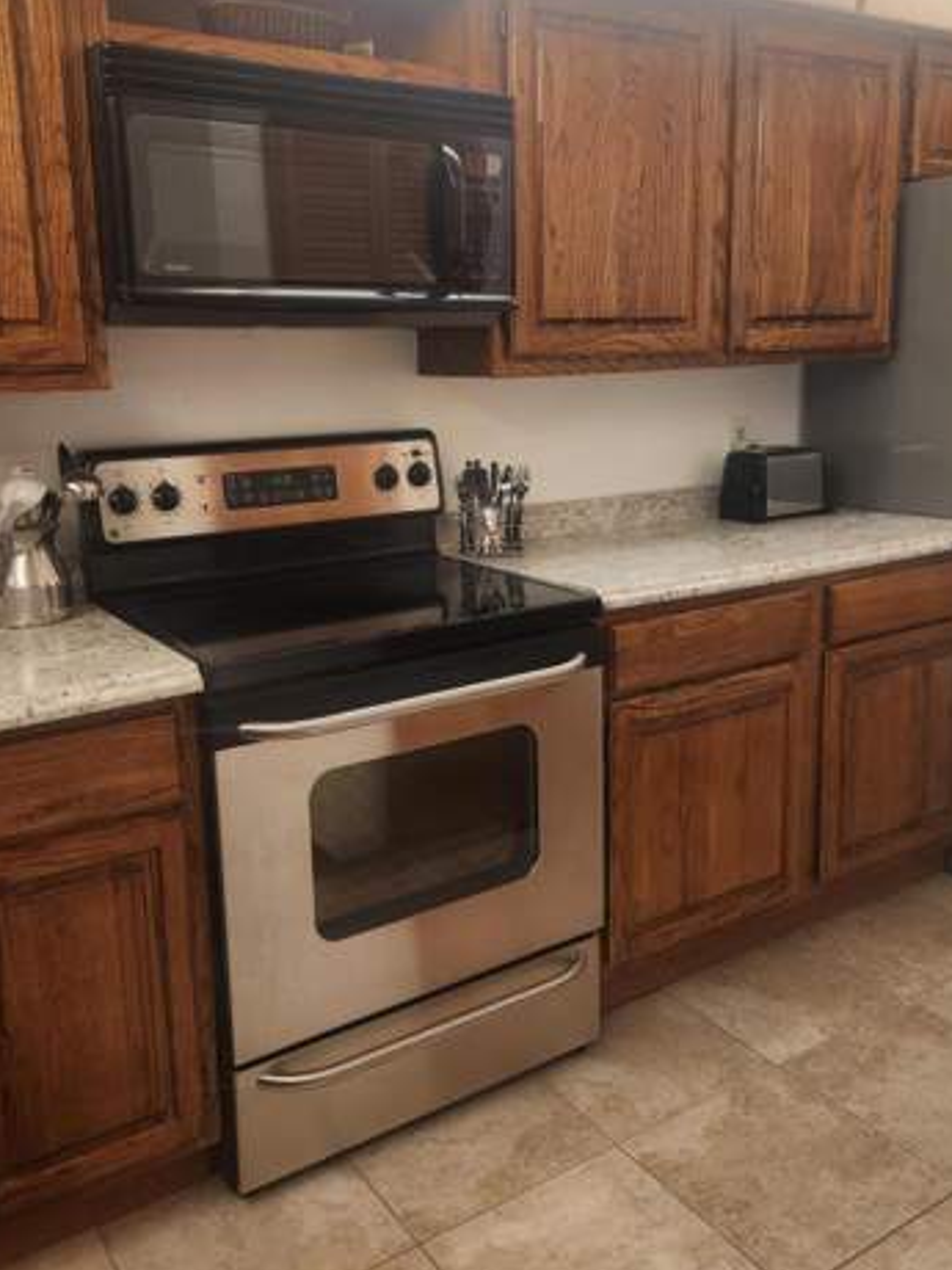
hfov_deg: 44.1
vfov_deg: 56.7
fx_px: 1173
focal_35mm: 32
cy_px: 585
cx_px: 502
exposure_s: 1/180
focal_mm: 5.4
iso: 160
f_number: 1.8
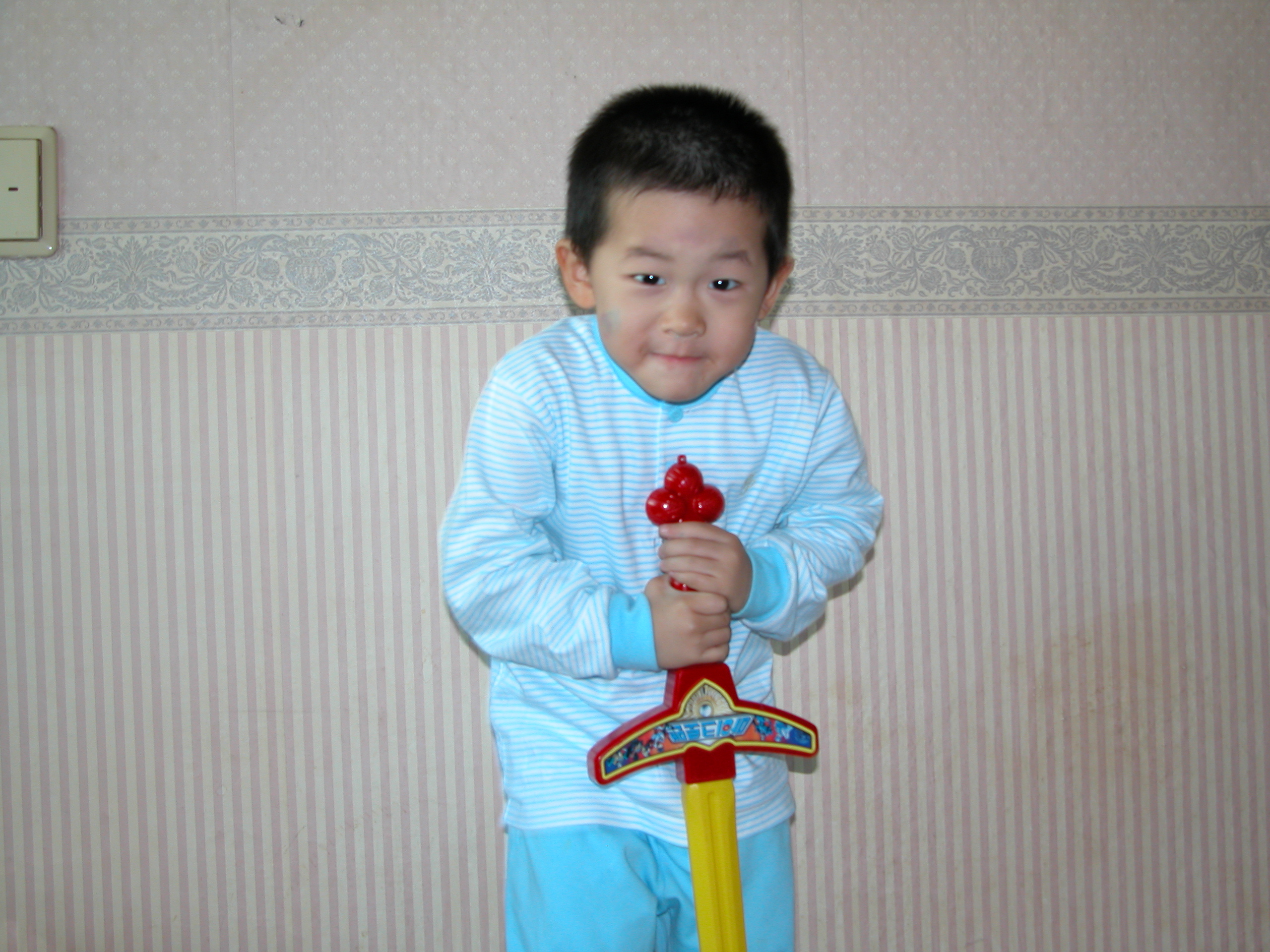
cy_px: 476
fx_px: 1651
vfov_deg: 32.2
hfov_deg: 42.1
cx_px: 635
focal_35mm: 45
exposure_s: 1/30
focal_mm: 11.6
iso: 100
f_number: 3
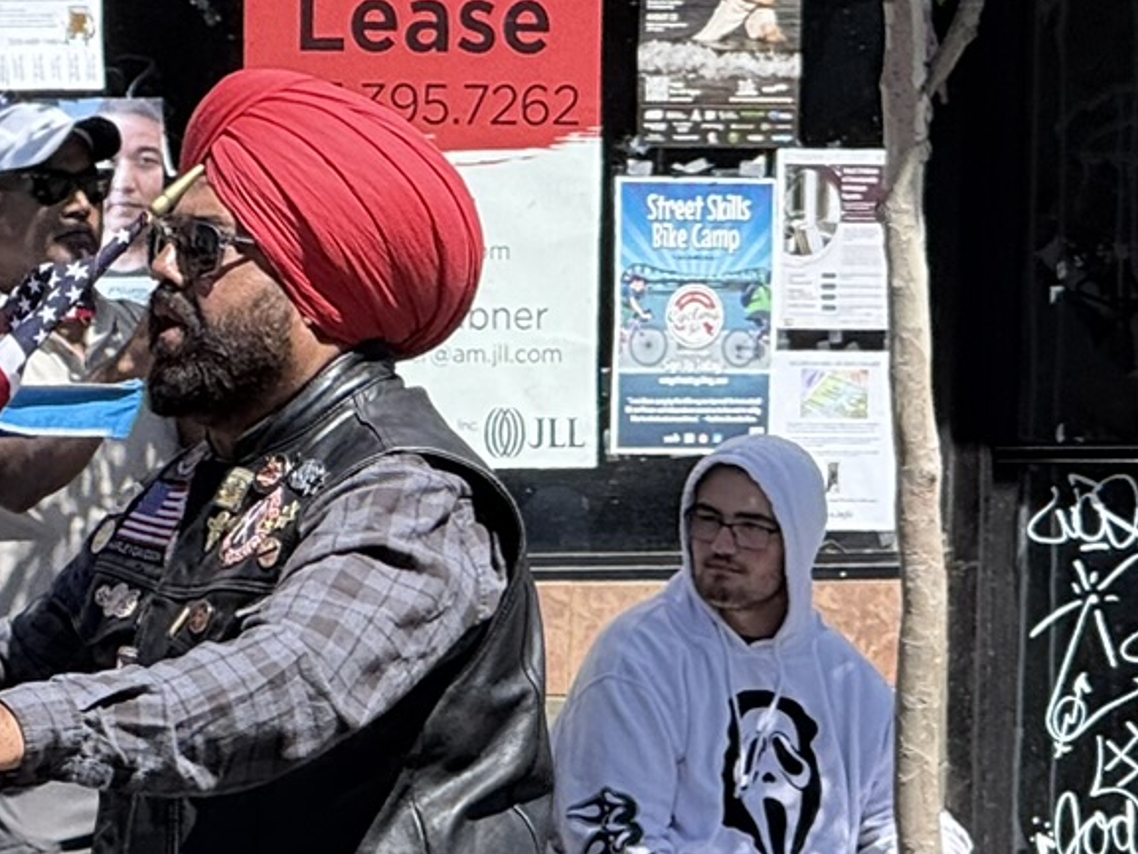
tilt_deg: -3.1
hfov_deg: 4.6
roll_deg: -0.4
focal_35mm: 427
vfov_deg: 3.5
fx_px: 14038
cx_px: 85
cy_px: 971
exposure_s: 1/1206
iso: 50
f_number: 2.8
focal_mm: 15.66
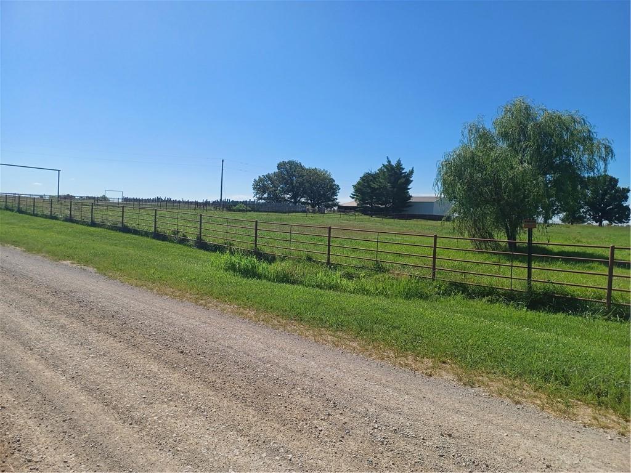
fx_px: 456
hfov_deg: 69.4
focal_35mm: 25
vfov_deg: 54.9
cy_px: 236
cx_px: 316
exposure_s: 1/625
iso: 32
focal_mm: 4.6
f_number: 1.8
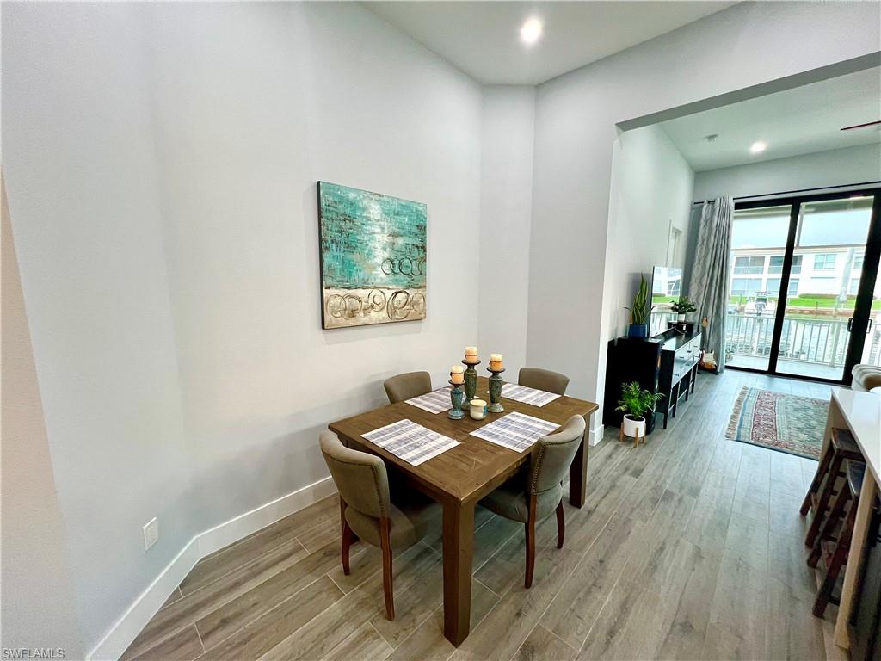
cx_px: 440
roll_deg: +0.5
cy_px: 330
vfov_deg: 89.9
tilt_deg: -8.6
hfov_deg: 106.2
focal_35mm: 13
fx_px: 331
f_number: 1.8
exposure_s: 1/120
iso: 200
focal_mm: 1.57
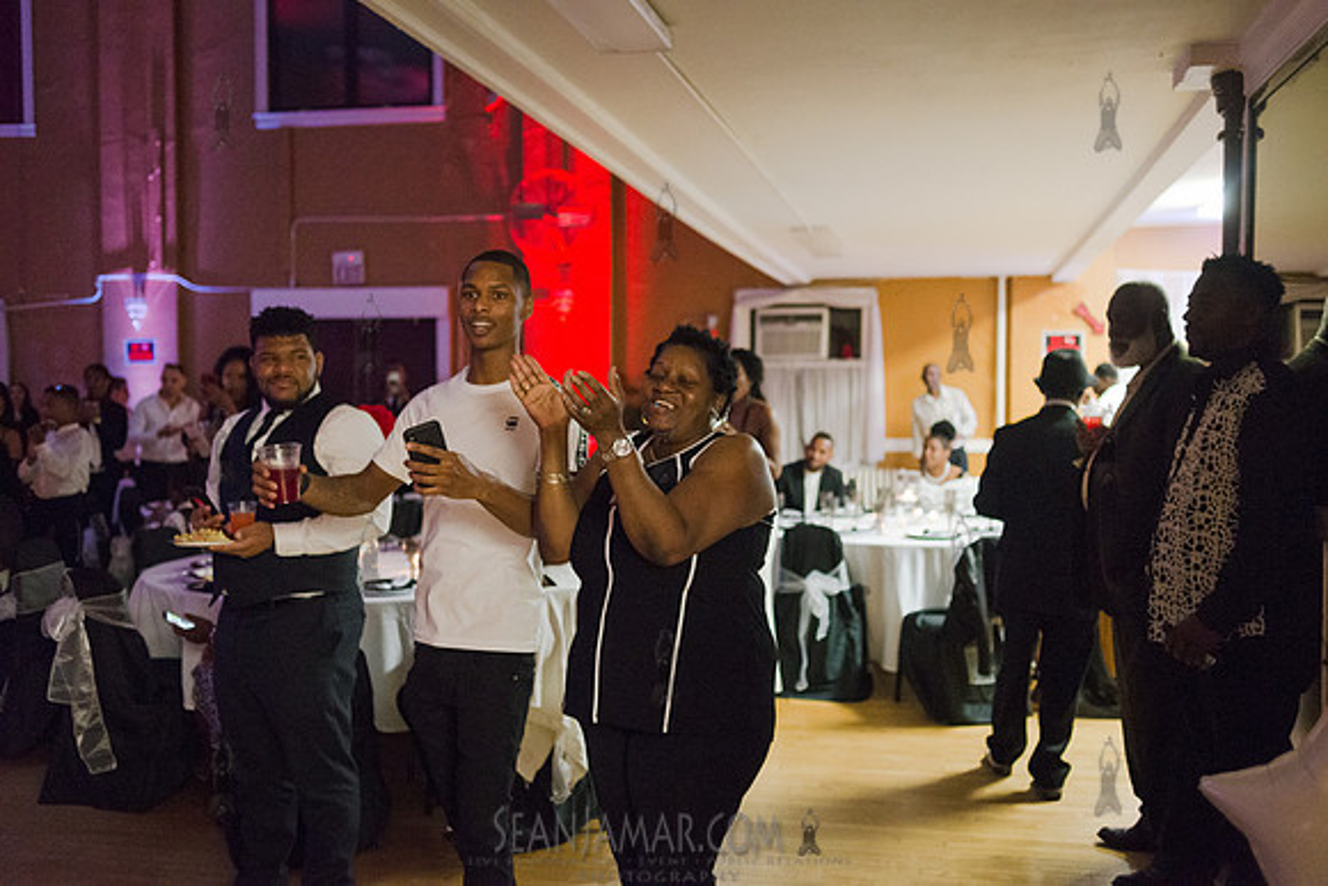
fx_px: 1291
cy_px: 443
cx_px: 664
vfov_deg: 37.9
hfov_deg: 54.4
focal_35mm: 35
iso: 4000
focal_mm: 35
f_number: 2.8
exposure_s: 1/125
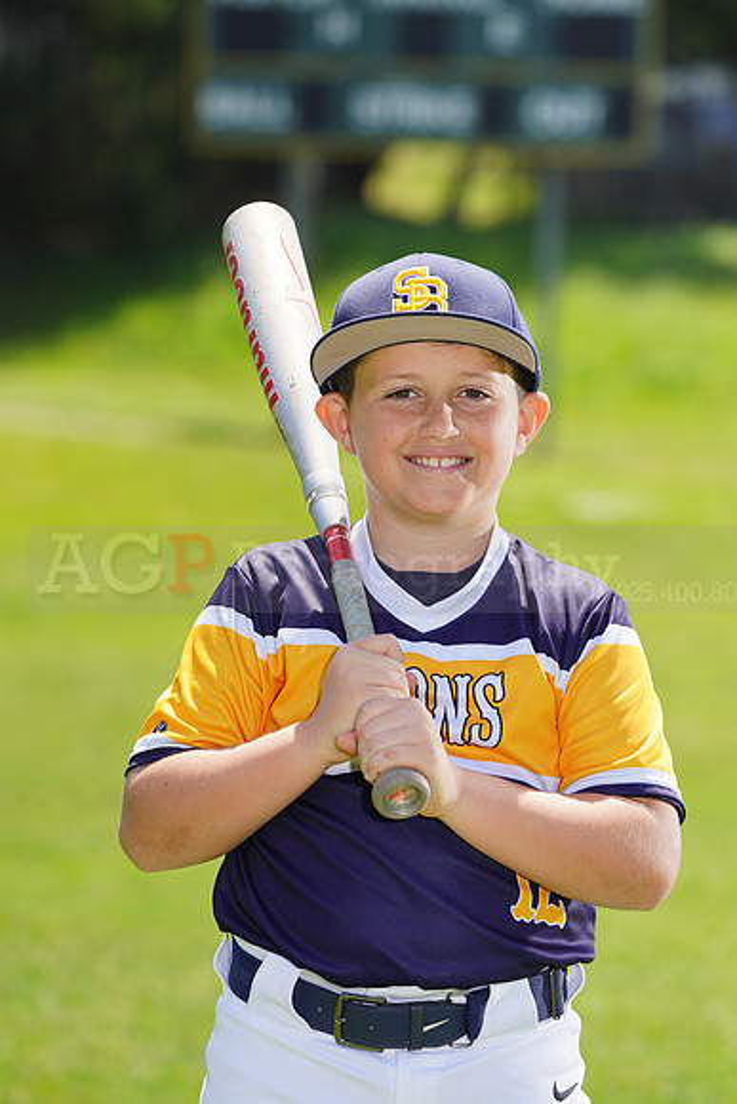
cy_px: 552
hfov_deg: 6.1
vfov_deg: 9.1
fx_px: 6935
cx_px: 368
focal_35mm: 226
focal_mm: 226
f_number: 7.1
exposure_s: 1/250
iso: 100
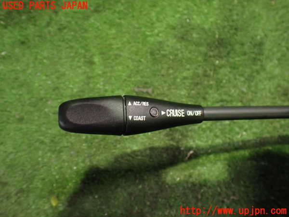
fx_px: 250
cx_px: 144
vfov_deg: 46.8
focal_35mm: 30
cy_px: 108
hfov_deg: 60.0
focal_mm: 5.4
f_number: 2.3
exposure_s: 1/30
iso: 1000
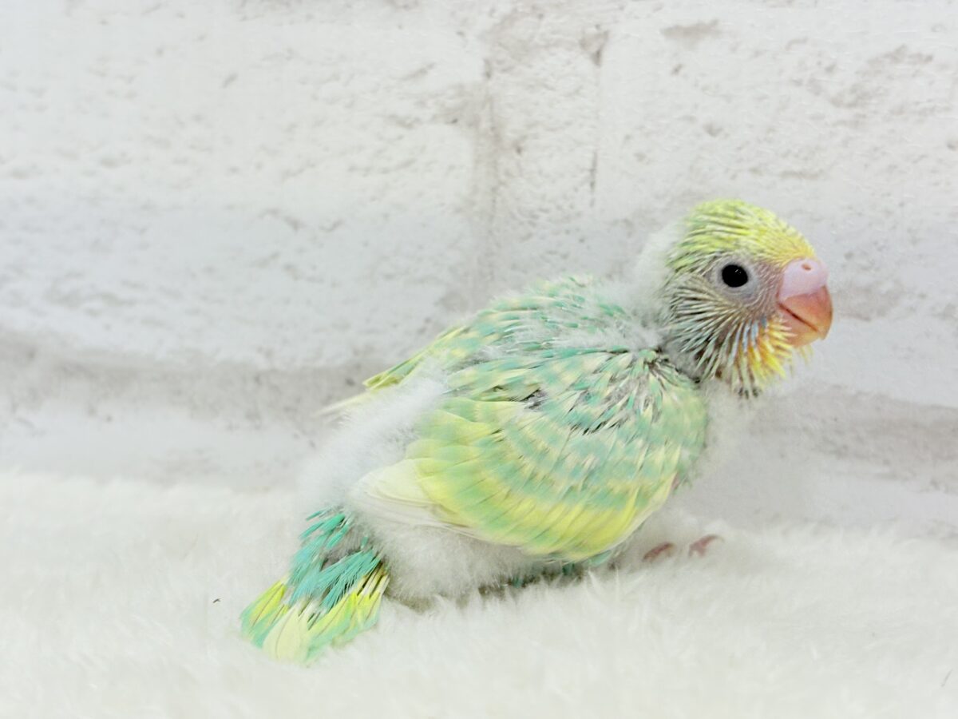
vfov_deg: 28.0
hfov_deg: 36.8
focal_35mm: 52
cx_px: 479
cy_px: 360
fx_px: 1439
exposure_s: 1/100
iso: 64
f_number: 1.6
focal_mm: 5.96
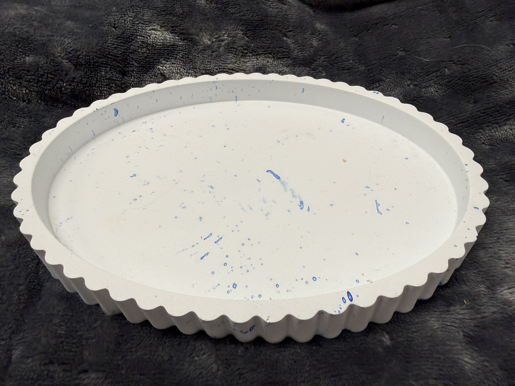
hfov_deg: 71.6
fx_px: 357
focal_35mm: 24
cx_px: 258
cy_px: 193
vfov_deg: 56.8
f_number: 2.2
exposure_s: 1/100
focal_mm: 2.22
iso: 160
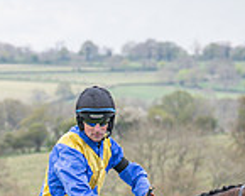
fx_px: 4974
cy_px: 296
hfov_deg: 2.8
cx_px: -90
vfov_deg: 2.3
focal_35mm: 686
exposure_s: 1/1000
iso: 400
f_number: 5
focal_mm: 105
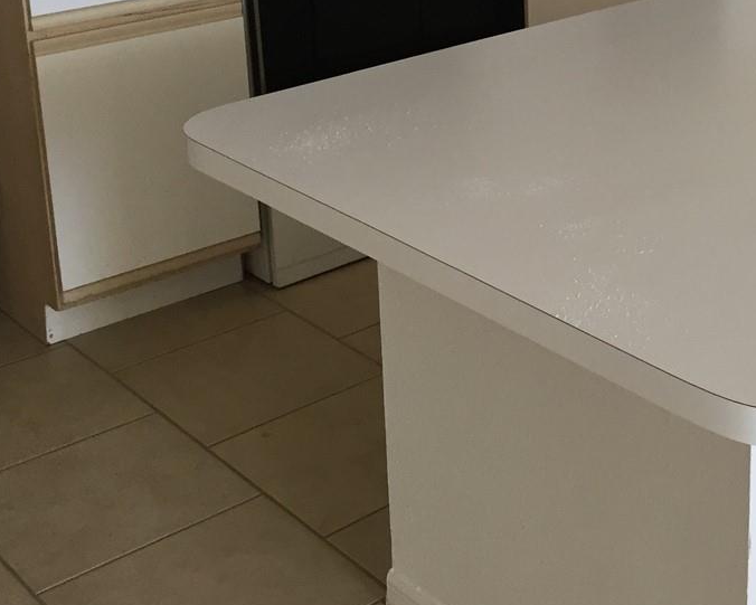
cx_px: 726
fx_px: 1499
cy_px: 4
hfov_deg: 27.0
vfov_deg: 22.0
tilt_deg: -14.5
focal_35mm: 67
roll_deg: -0.8
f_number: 2.2
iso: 64
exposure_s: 1/30
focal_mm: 4.15
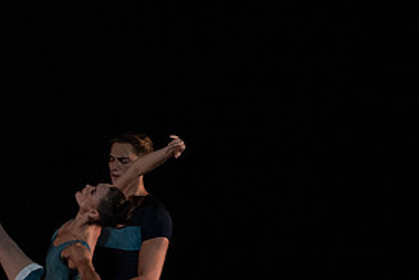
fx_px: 8582
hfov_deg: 2.8
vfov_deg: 1.9
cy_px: 285
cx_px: 93
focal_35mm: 737
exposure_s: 1/320
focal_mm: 348
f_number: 5.6
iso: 8000
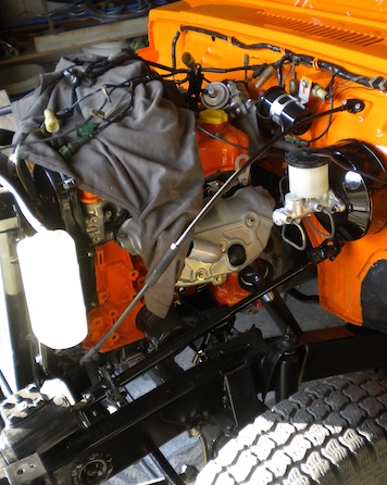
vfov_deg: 40.4
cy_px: 242
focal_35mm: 46
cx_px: 215
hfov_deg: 32.7
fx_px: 659
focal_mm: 6.3
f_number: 3.1
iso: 155
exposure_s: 1/61.8
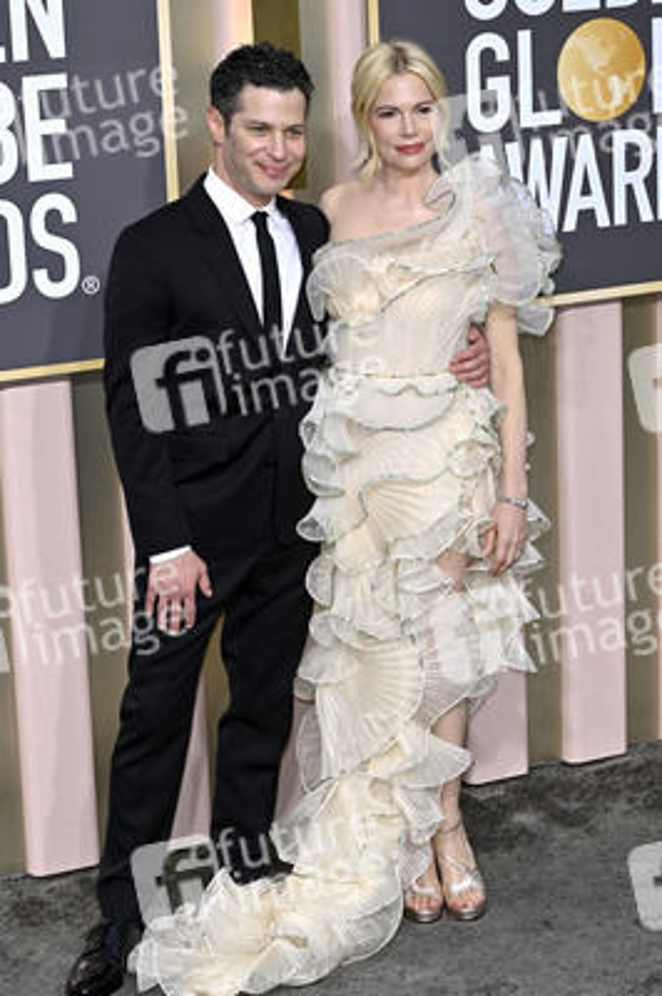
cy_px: 498
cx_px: 331
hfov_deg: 15.0
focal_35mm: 91
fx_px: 2514
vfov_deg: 22.4
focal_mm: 91
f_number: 8
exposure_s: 1/200
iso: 320
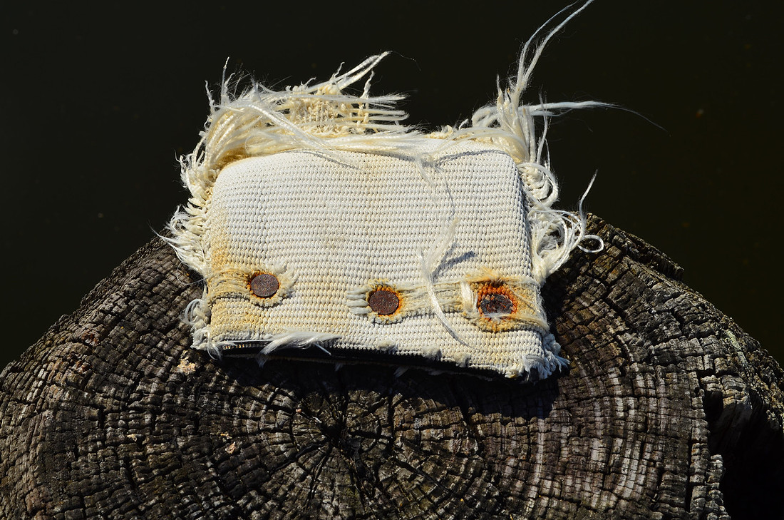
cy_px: 260
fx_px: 1565
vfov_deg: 18.8
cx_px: 392
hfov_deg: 28.1
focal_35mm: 72
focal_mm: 48
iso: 100
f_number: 16
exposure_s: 1/100
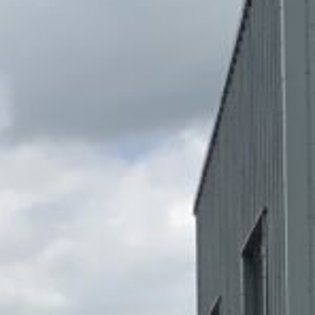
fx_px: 1822
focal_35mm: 177
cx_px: -598
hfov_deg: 8.4
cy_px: 568
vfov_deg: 9.4
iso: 16
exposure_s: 1/2427
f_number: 1.8
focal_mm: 3
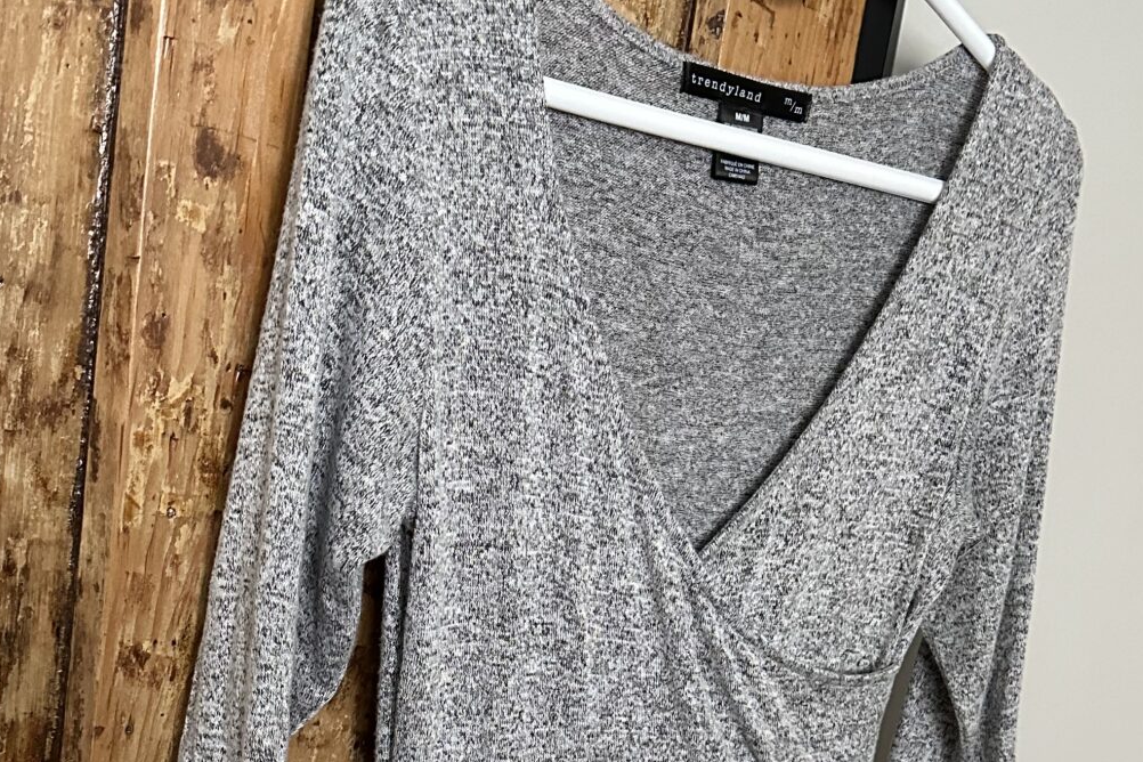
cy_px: 674
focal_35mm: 51
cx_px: 672
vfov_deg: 25.7
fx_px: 1619
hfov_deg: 38.8
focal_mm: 6.86
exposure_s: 1/60
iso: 800
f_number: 1.78
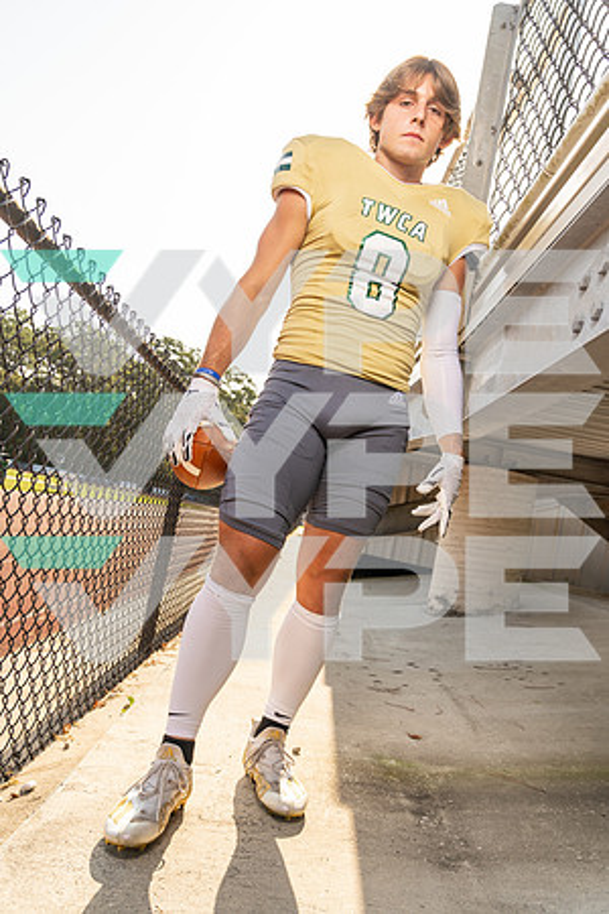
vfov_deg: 67.4
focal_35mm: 27
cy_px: 457
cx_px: 304
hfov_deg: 47.9
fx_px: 685
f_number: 5.6
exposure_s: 1/250
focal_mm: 27
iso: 125
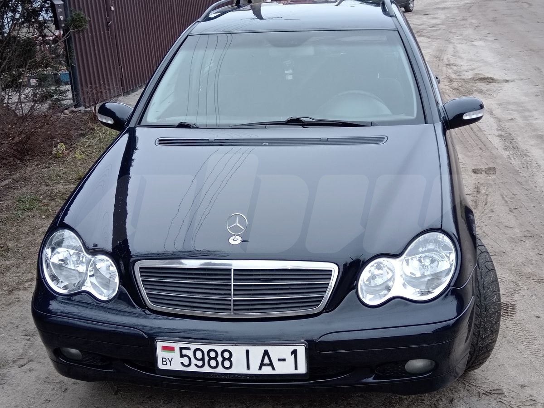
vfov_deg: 27.0
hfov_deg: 35.5
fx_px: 849
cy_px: 204
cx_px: 272
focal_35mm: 54
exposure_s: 1/50
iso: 514
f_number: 1.9
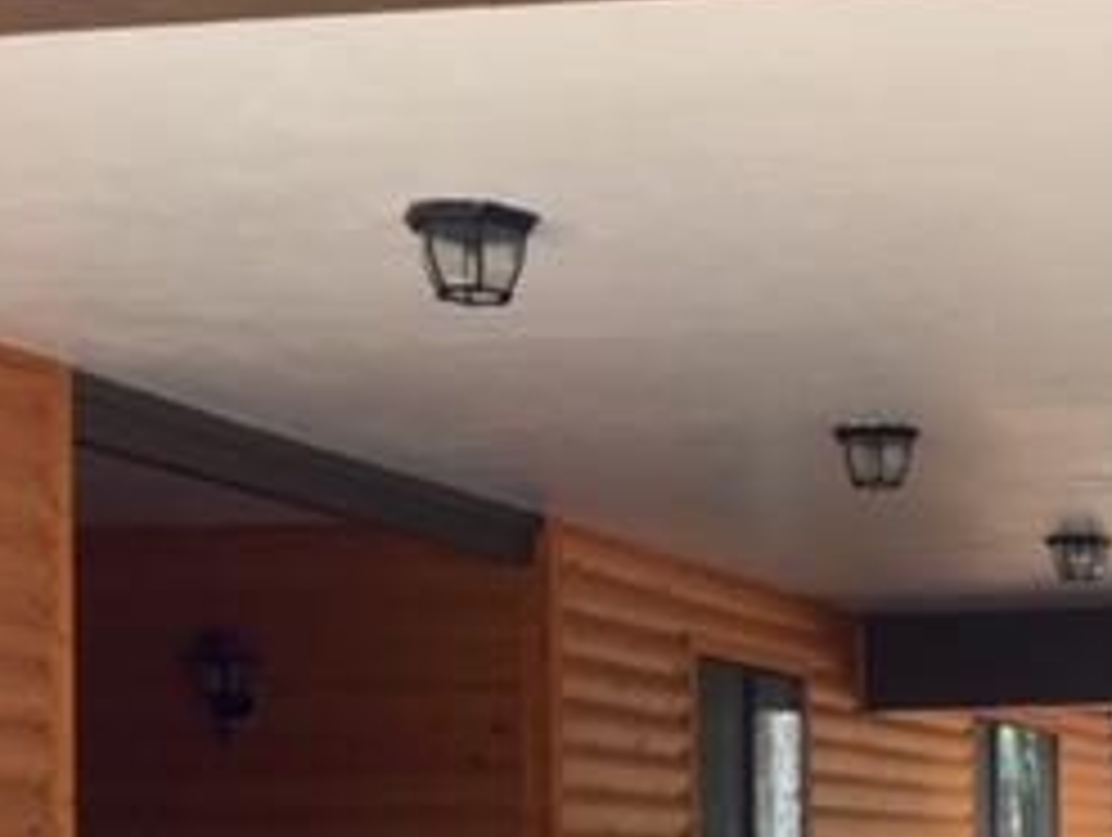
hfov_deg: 23.4
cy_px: 914
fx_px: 2413
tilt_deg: -0.5
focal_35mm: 75
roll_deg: +1.9
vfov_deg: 18.9
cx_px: 1391
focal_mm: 4.15
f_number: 2.2
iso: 32
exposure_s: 1/166
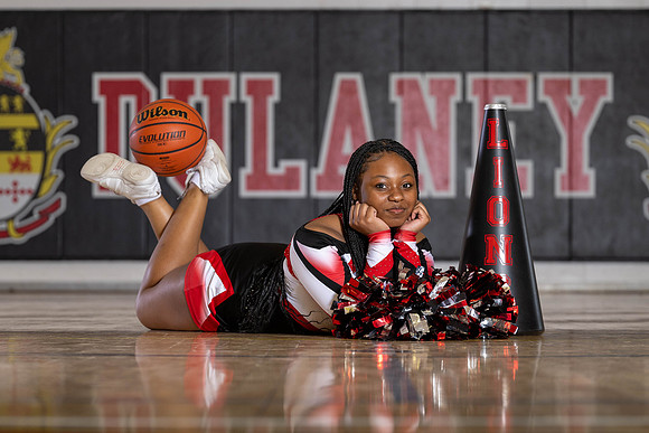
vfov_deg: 9.8
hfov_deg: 14.6
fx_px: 2528
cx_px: 270
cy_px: 236
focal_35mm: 140
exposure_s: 1/200
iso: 160
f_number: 2.8
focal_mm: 77
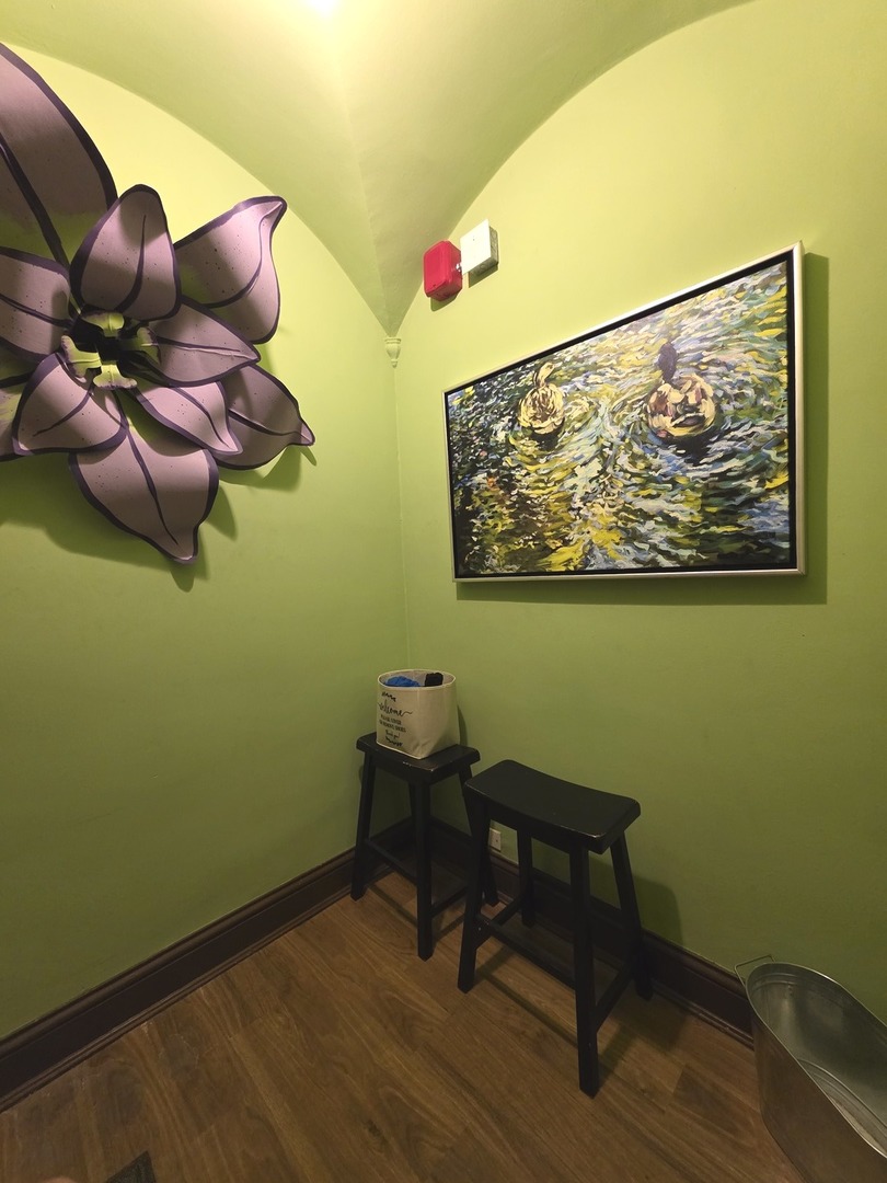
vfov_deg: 106.2
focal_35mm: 13
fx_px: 444
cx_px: 444
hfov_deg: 89.9
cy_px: 592
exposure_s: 1/60
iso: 400
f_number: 1.9
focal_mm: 2.2
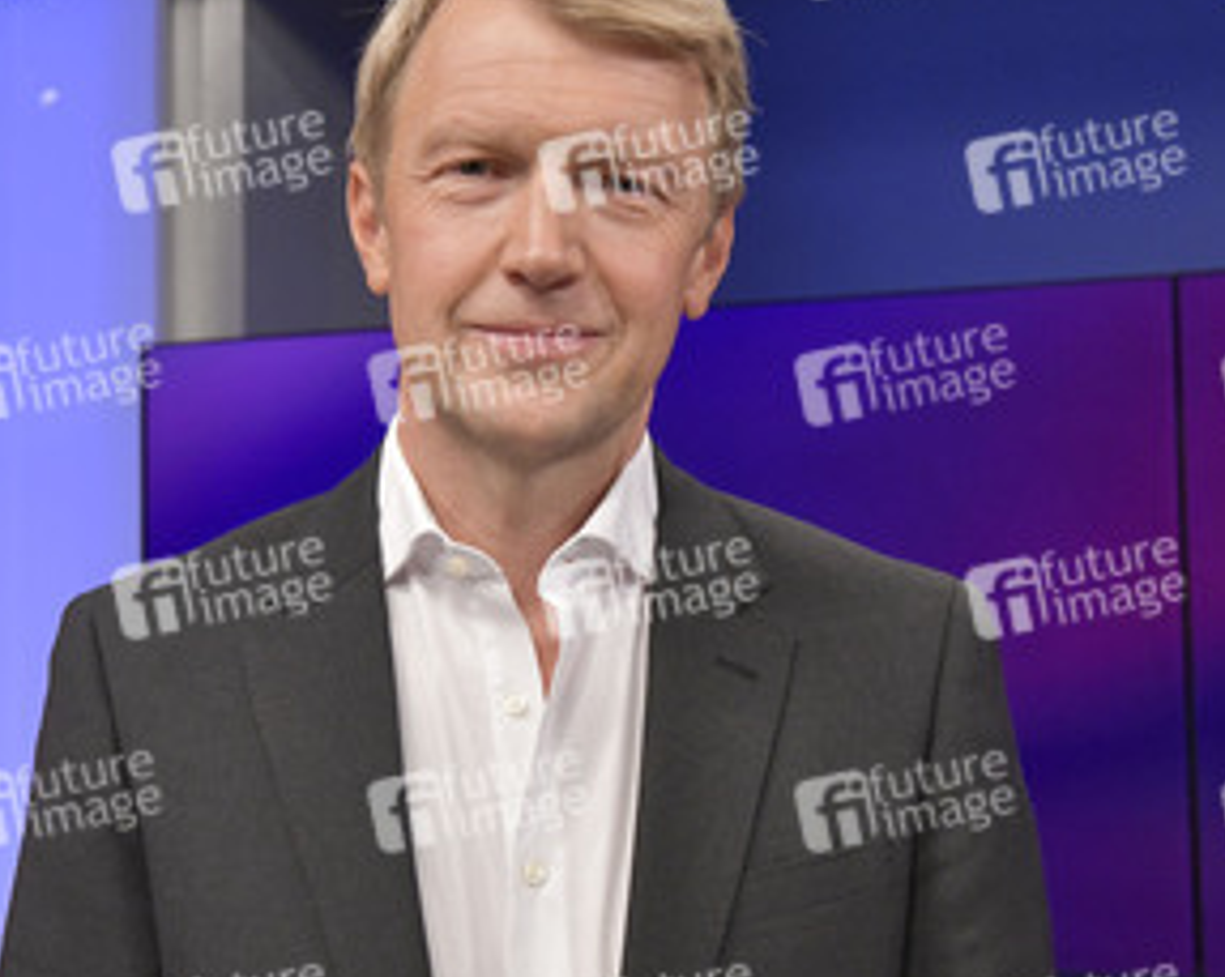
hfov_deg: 32.0
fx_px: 2137
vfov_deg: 25.8
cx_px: 536
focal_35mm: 59
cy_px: 482
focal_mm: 40
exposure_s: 1/200
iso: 2500
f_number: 6.3
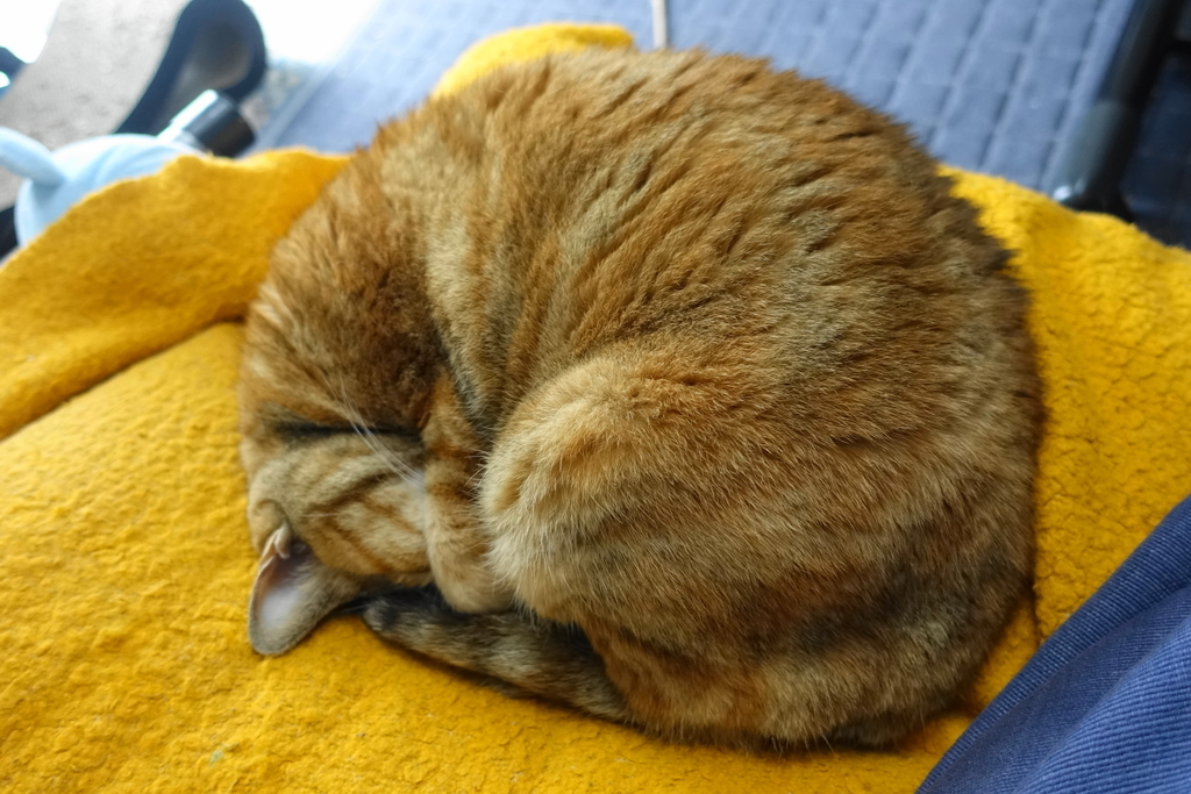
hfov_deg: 73.7
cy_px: 397
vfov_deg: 53.1
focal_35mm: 24
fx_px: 794
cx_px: 596
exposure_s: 1/30
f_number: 1.8
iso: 400
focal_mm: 8.8
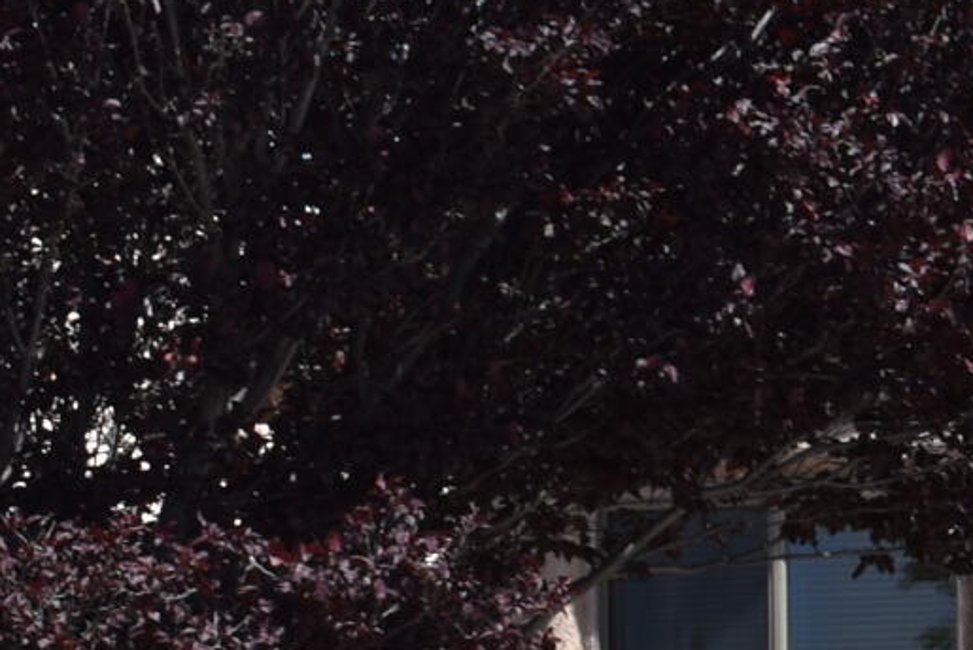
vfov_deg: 5.2
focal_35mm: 262
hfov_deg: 7.5
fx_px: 7085
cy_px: 973
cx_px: 2105
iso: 100
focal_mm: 30
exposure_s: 1/320
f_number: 9
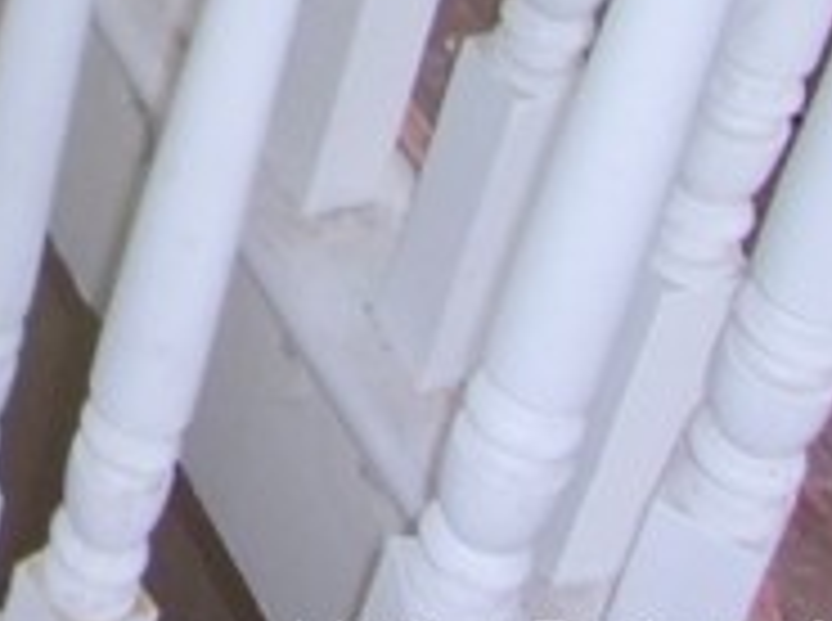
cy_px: -639
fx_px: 2807
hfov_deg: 15.2
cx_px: -526
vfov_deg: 11.3
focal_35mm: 117
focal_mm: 4.9
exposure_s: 1/34
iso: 200
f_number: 3
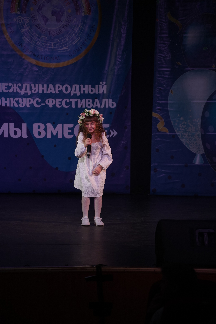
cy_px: 162
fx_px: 1269
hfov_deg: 9.7
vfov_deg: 14.6
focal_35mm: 141
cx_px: 108
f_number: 5
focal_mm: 141
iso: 1600
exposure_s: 1/400
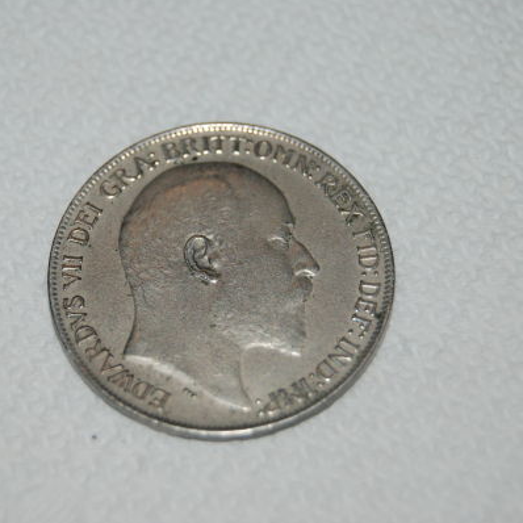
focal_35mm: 100
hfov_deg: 17.4
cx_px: 223
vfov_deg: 17.4
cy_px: 260
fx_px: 1709
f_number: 5.6
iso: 200
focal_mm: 52
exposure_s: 1/60
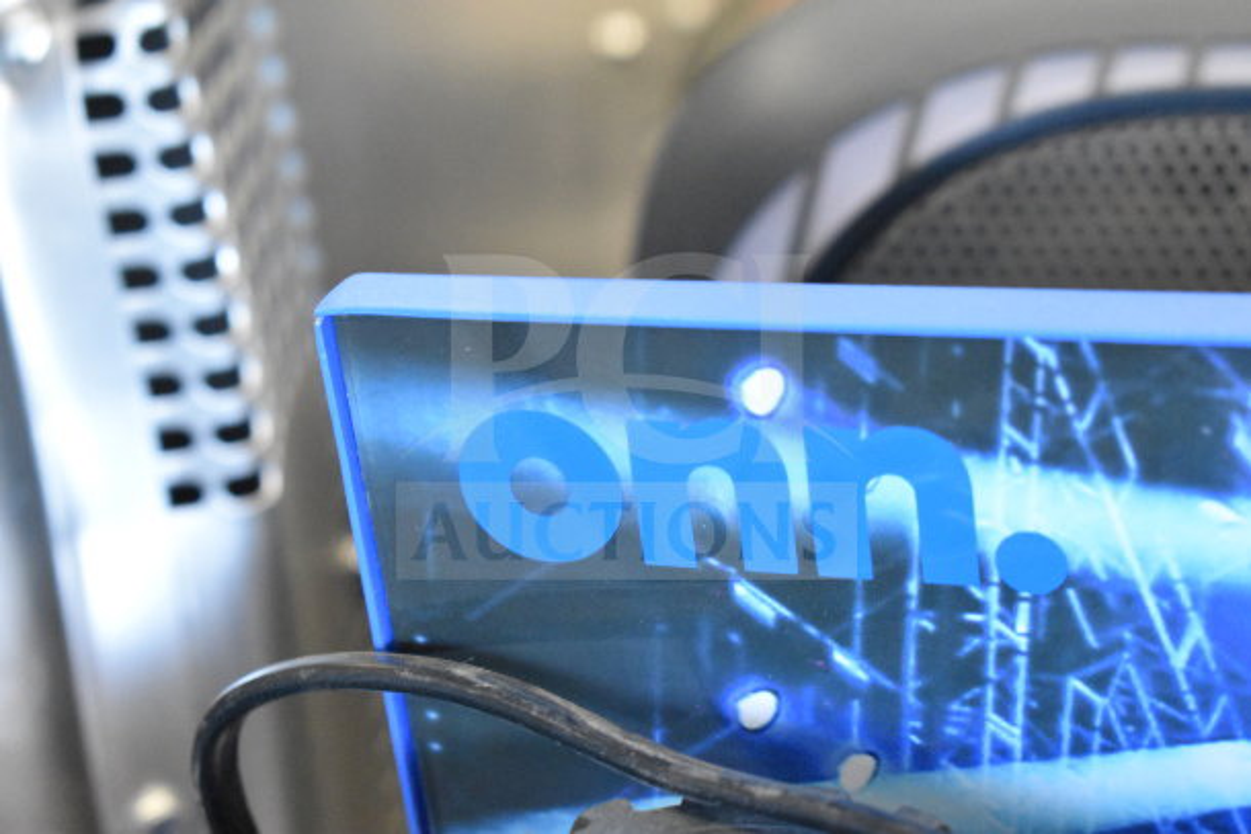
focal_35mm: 75
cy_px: 417
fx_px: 2607
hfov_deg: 27.0
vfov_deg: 18.2
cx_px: 626
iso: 8000
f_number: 5.6
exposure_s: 1/80
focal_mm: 50
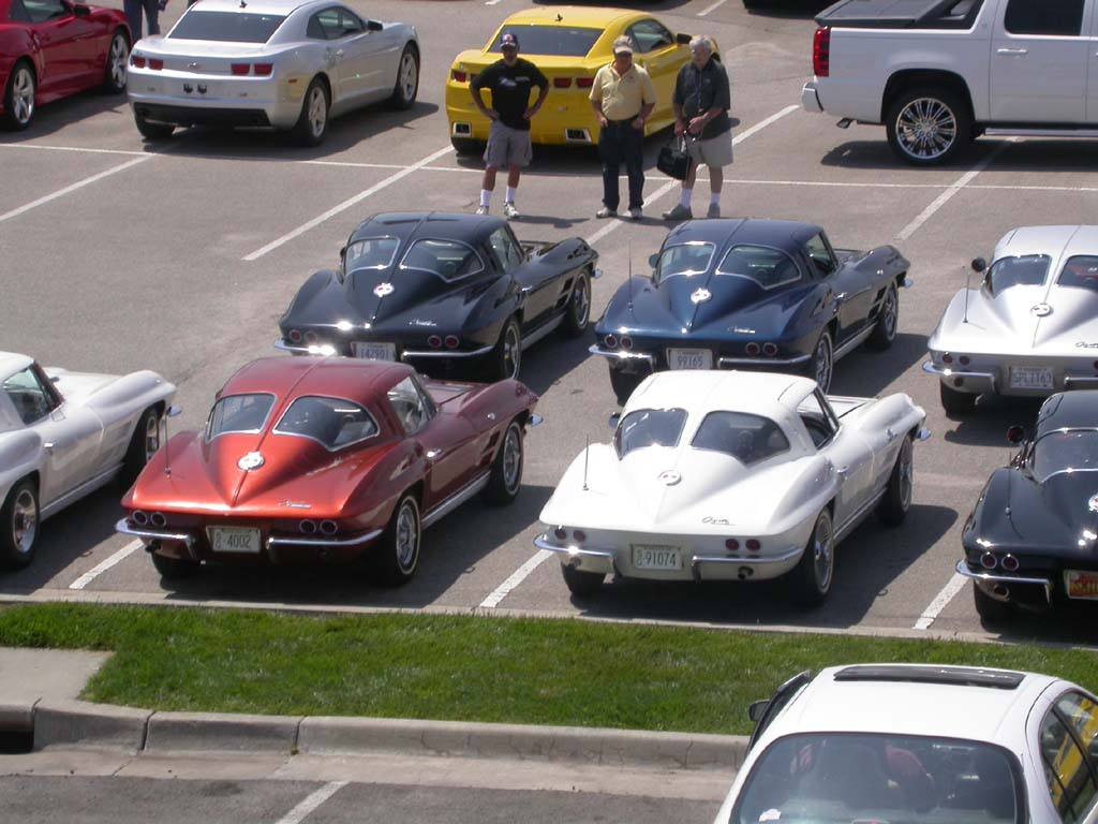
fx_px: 4885
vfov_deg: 9.6
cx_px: 549
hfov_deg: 12.8
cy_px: 412
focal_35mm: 154
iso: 100
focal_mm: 32
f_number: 7.3
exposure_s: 1/435
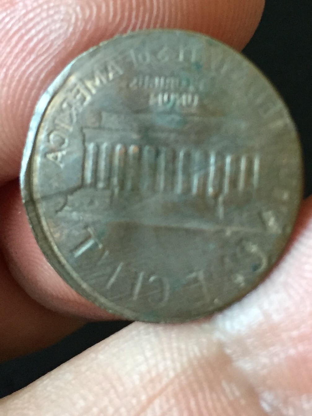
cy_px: 208
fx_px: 349
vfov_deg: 61.7
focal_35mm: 29
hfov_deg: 48.2
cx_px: 156
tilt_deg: -60.9
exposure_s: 1/30
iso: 160
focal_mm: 4.15
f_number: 2.2
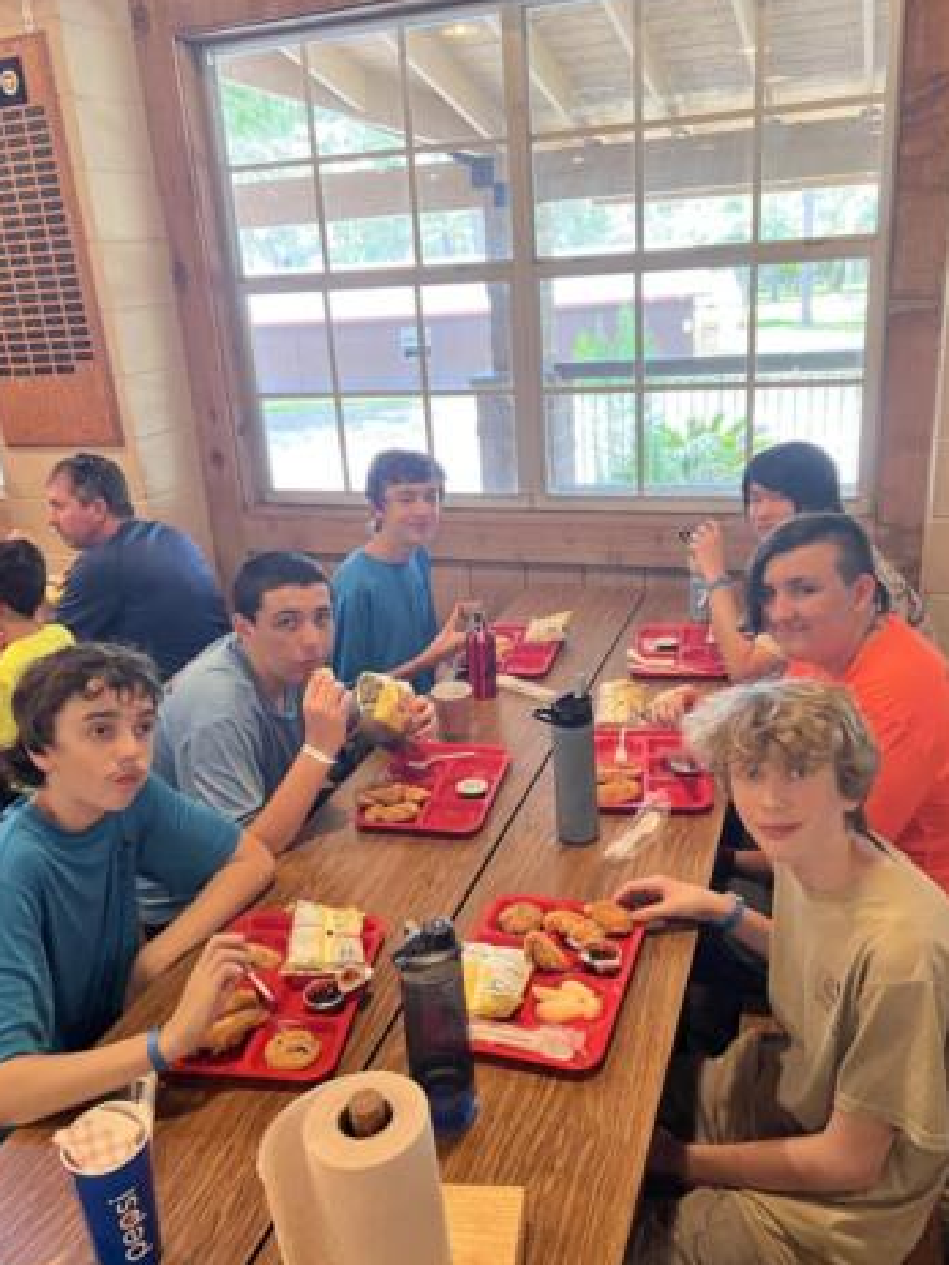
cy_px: 616
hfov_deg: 49.7
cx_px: 484
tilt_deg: -20.1
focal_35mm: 28
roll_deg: +5.4
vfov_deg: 63.4
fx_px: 1023
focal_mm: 5.7
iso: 200
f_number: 1.5
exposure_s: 1/60
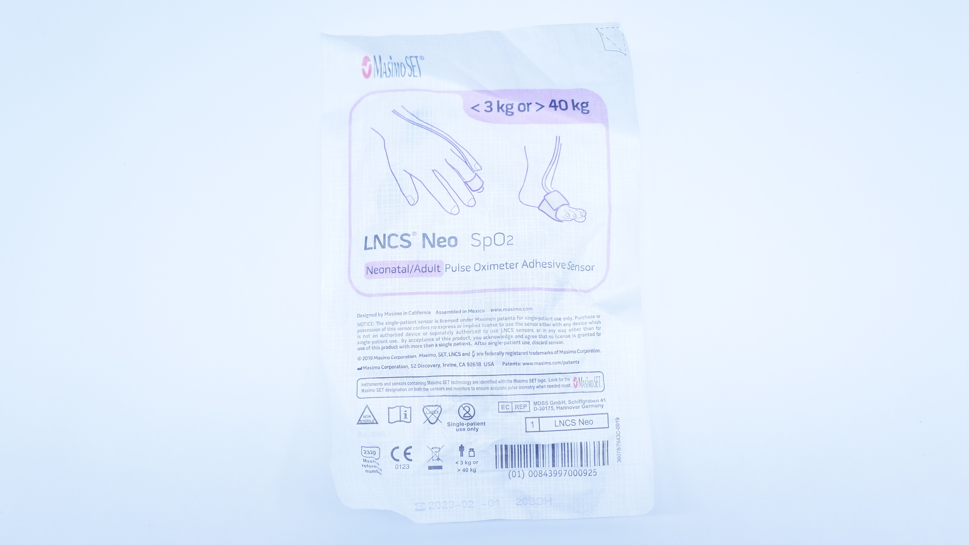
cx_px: 489
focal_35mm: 35
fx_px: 899
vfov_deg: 33.7
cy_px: 291
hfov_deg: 56.6
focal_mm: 22
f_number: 4.5
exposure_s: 1/250
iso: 800
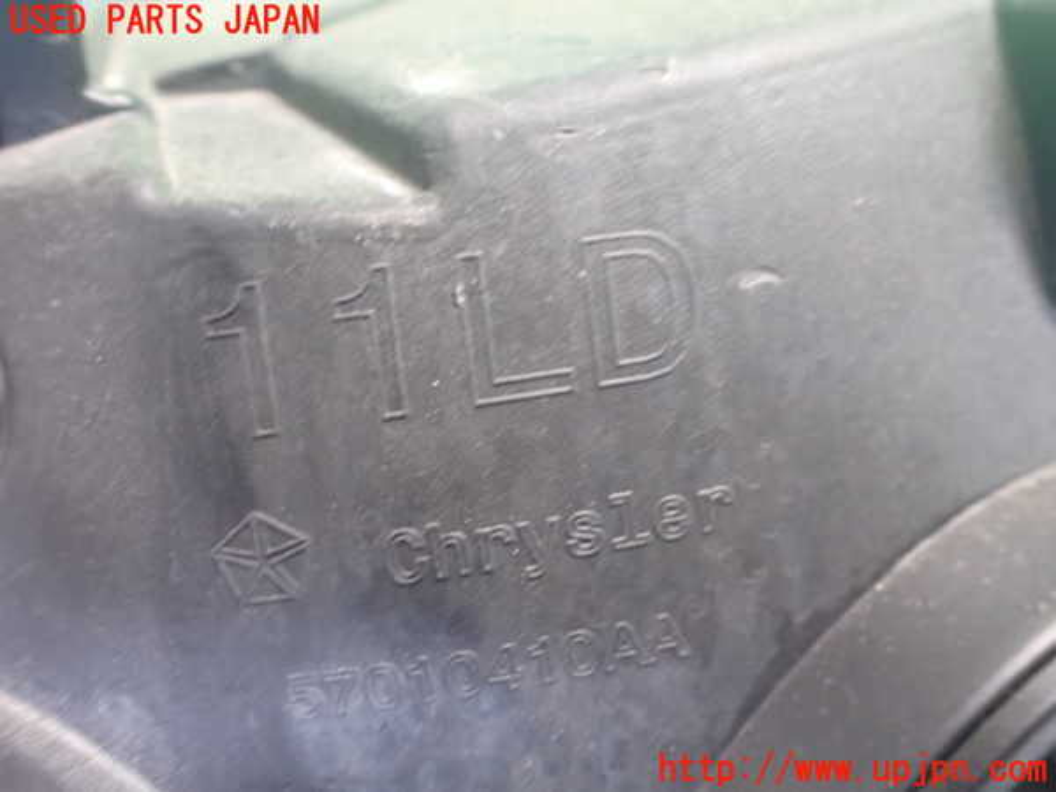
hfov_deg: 60.0
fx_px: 915
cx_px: 528
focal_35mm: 30
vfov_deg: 46.8
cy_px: 396
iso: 1250
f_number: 2.3
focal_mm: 5.4
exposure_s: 1/30
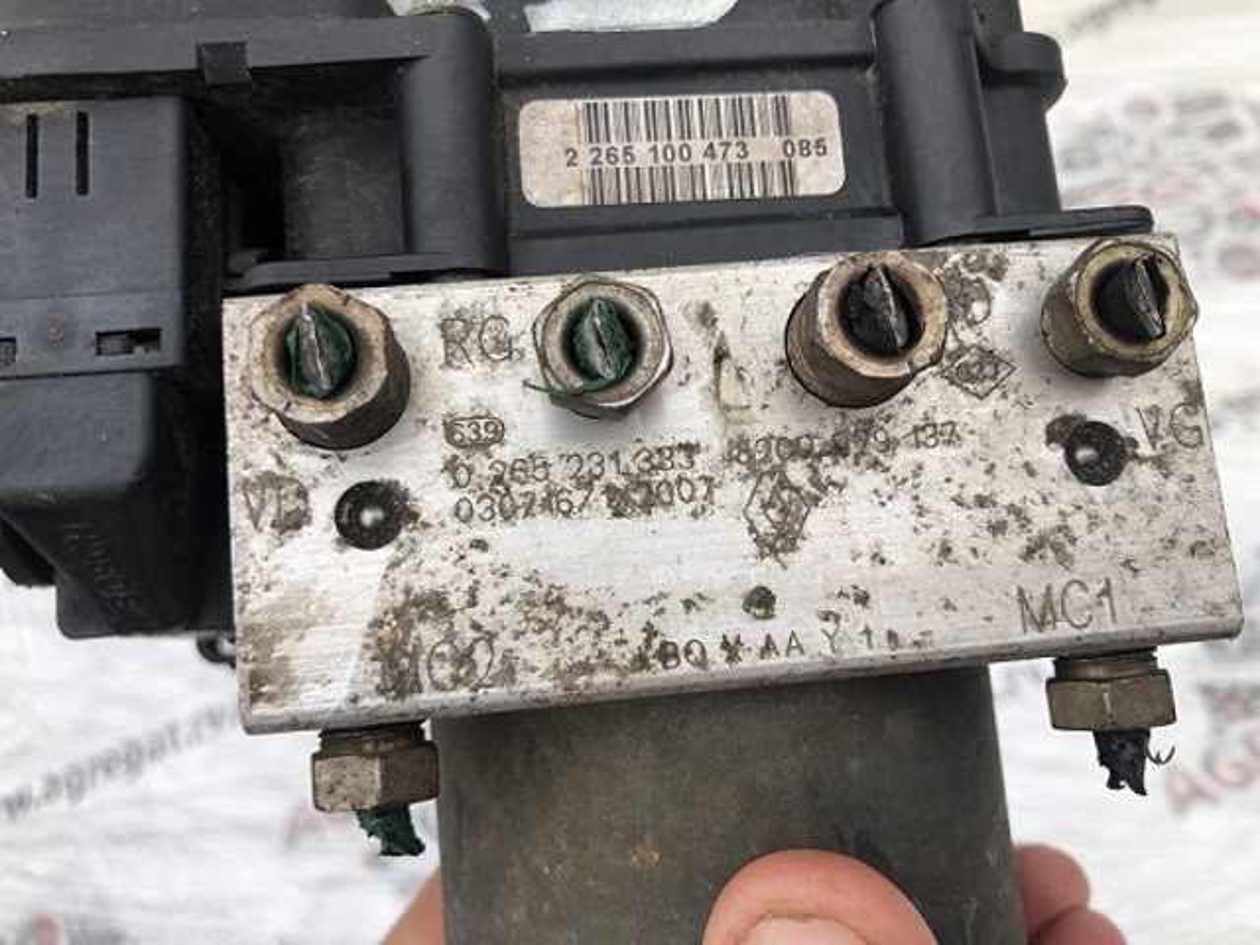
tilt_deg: -49.8
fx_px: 1019
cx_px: 630
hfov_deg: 63.4
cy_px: 472
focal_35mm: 28
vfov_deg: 49.7
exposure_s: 1/350
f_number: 1.8
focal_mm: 3.99
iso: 20
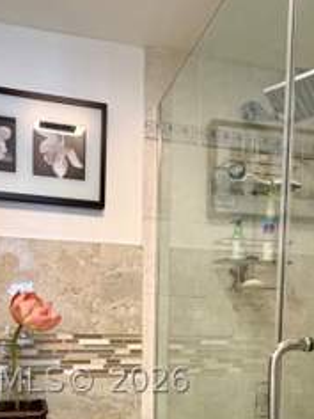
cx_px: 147
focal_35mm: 38
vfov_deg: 44.4
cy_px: 380
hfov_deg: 37.7
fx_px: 460
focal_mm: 2.22
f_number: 2.2
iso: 250
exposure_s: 1/60
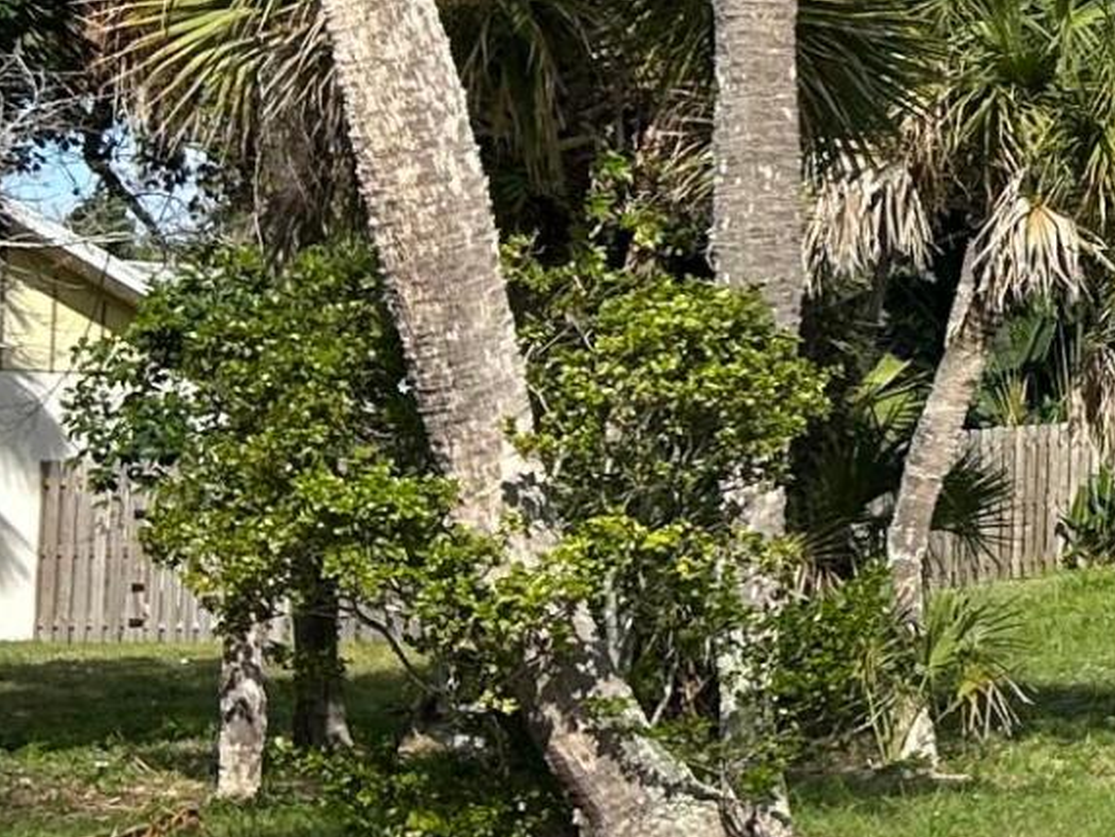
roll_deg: -0.4
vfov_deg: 11.3
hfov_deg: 13.1
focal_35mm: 131
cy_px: 103
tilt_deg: +3.4
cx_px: 2226
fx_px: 4220
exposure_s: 1/4630
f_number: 1.5
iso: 50
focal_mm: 5.7
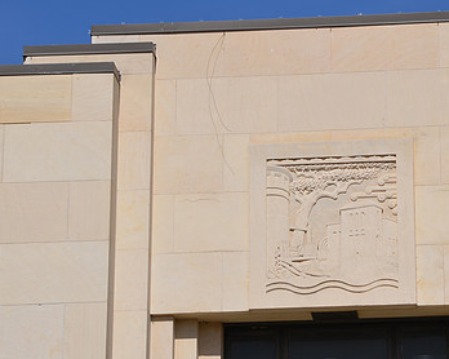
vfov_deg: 9.4
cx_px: 325
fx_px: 2178
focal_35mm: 164
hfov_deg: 11.7
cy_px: 214
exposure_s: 1/400
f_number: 10
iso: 100
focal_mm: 70
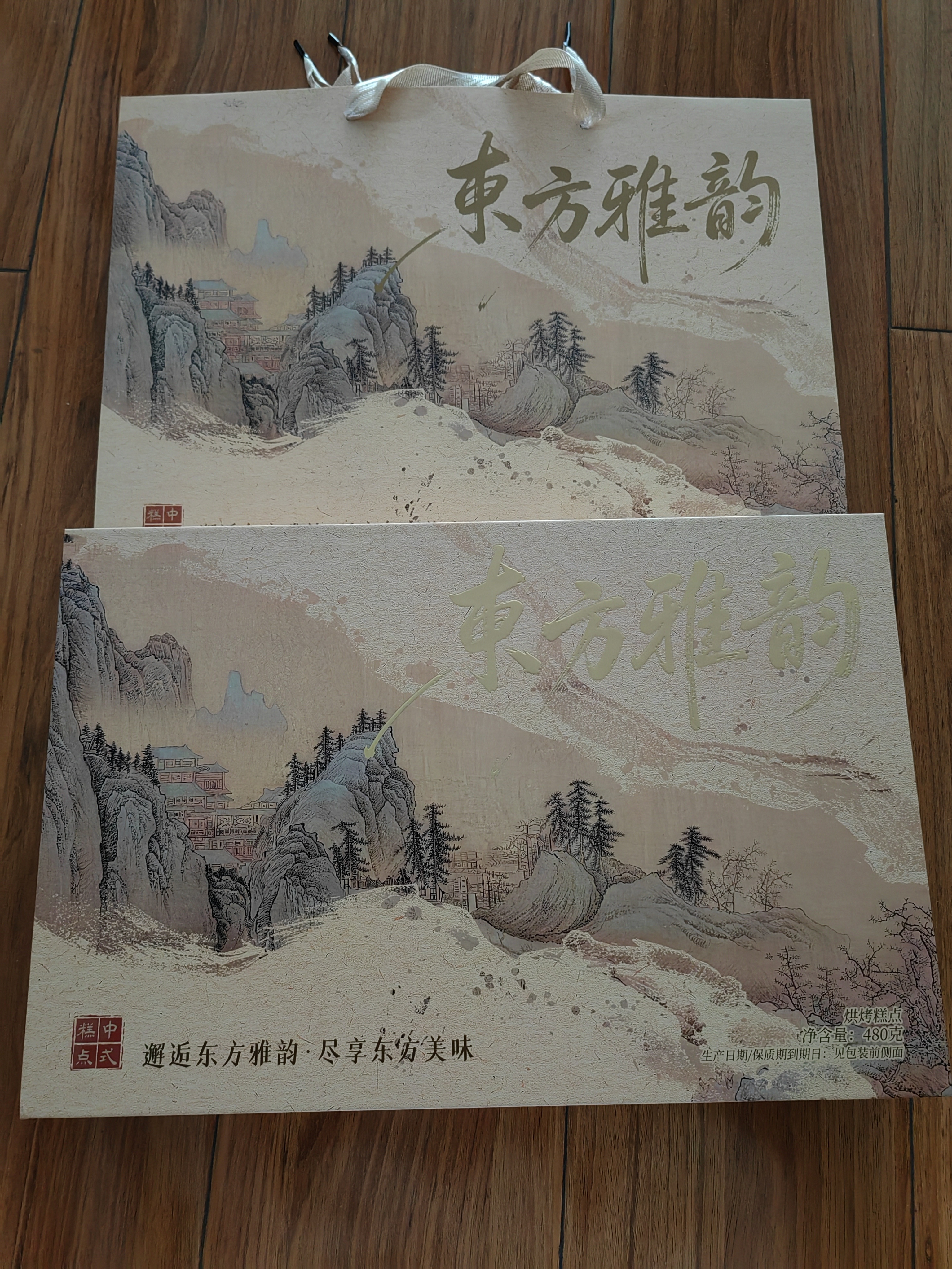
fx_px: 990
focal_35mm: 27
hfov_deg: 51.4
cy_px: 634
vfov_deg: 65.3
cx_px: 476
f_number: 1.8
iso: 640
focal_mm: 5.54
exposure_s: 1/100
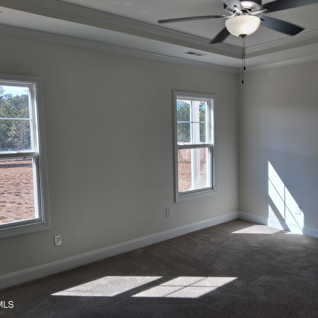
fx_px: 322
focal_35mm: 31
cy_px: 158
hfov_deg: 51.9
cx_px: 203
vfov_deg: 52.5
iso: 25
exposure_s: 1/187
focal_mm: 3.98
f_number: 1.8
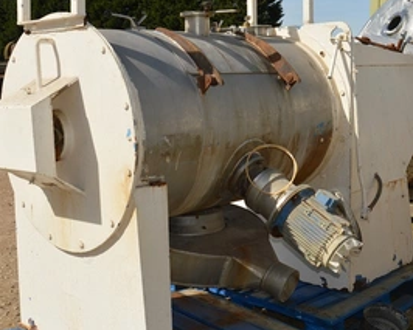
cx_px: 183
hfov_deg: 38.2
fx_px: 596
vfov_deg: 31.0
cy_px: 178
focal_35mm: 49
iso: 100
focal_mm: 23
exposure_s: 1/200
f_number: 11
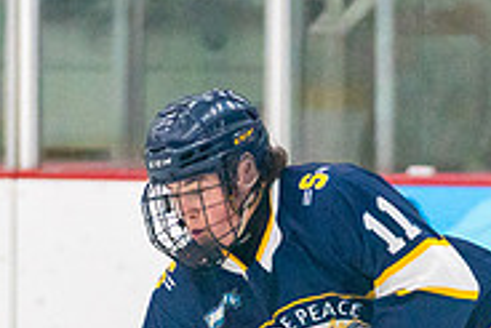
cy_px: 635
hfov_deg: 2.5
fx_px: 11247
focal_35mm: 824
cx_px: 207
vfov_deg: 1.7
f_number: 2.8
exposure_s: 1/1250
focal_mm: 152
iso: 3200
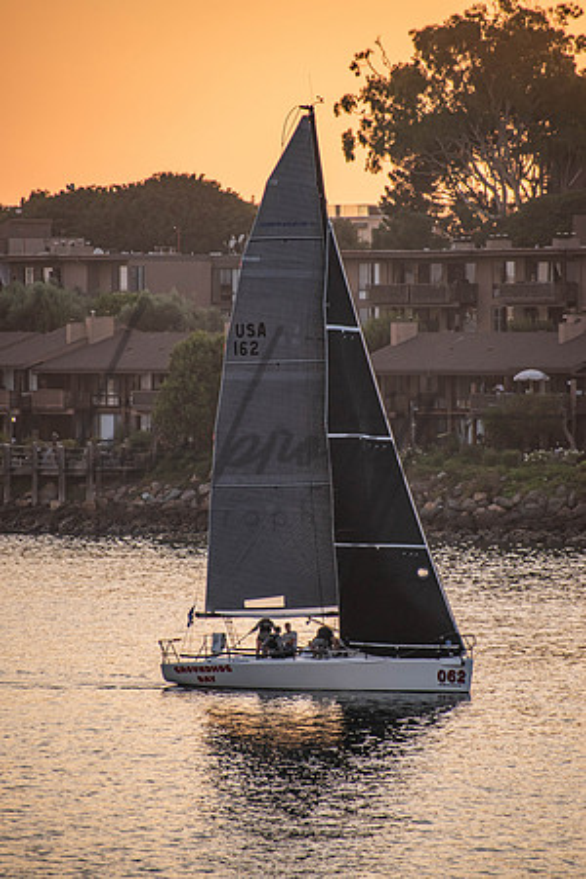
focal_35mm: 330
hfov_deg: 4.2
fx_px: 8057
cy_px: 440
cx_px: 293
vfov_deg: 6.2
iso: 800
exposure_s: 1/80
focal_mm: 220
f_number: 6.3
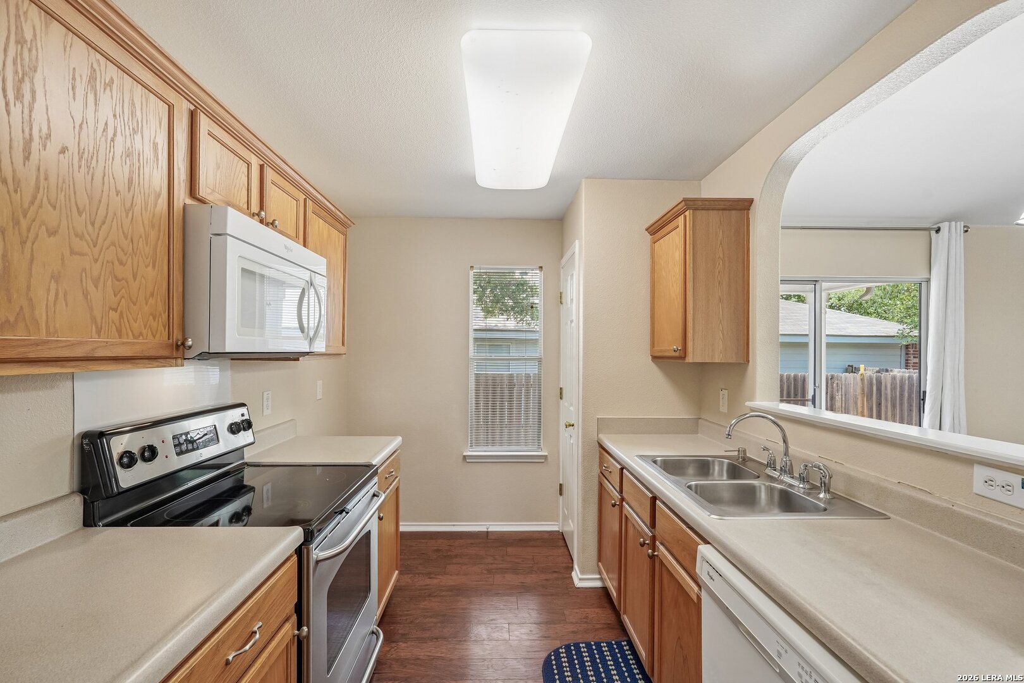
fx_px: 469
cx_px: 512
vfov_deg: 72.1
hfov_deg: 95.0
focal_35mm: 16
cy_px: 342
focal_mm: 16.5
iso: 400
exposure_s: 1/25
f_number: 8
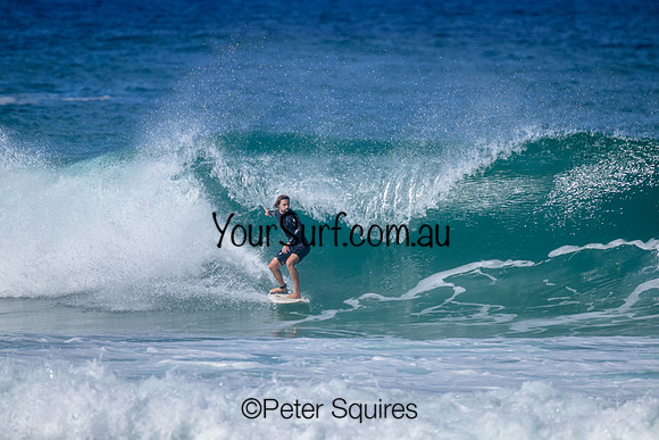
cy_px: 220
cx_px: 330
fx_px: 13182
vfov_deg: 1.9
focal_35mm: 720
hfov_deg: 2.9
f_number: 11
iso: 800
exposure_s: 1/2000
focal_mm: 720
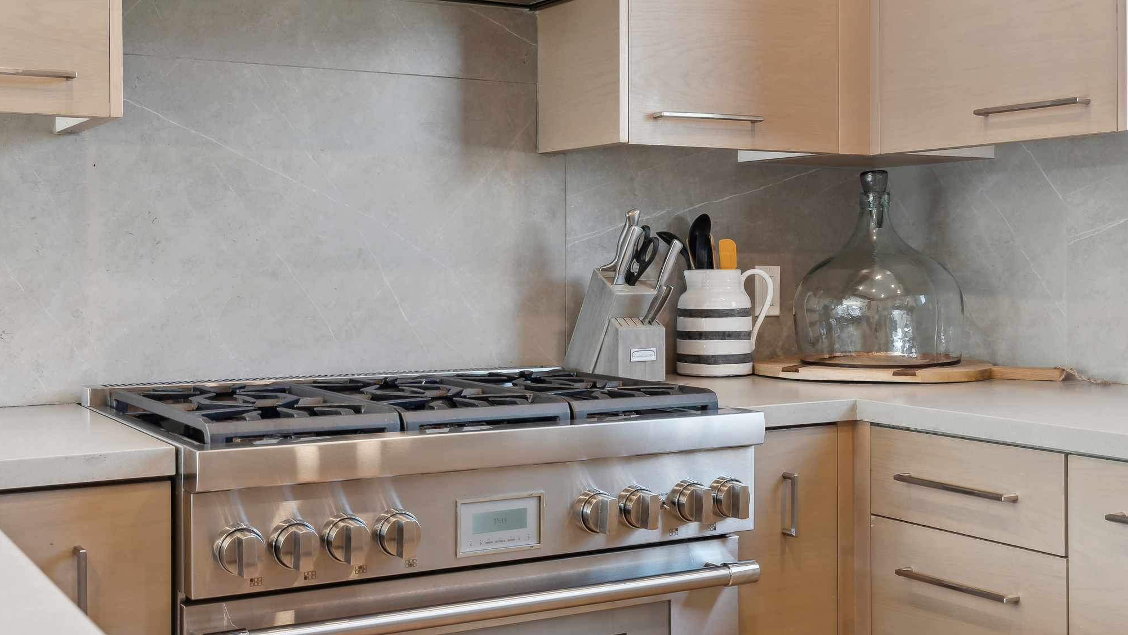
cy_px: 277
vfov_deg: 26.2
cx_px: 561
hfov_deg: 45.0
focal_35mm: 46
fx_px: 1362
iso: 640
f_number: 8
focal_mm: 42.5
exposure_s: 1/15
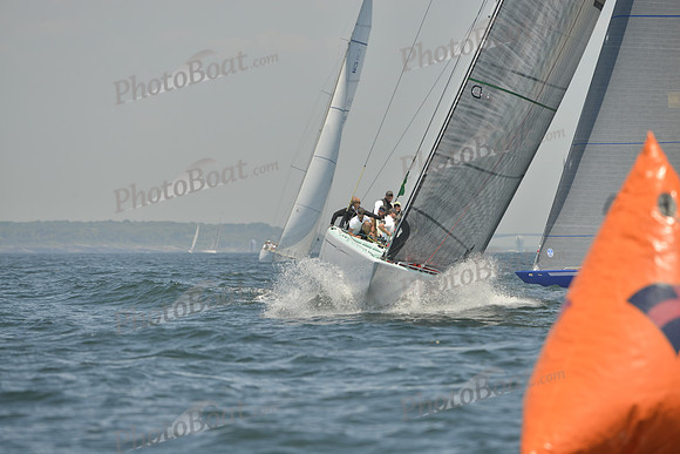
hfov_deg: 5.2
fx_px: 7557
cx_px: 340
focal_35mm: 400
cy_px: 227
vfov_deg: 3.4
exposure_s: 1/1250
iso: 280
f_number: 7.1
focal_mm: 400
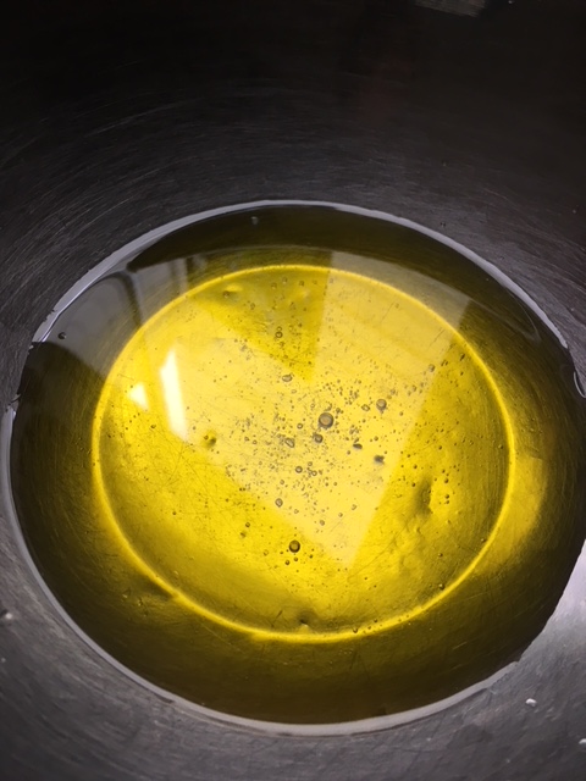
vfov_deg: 61.7
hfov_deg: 48.2
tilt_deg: -57.8
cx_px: 293
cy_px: 390
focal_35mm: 29
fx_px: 655
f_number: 2.2
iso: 25
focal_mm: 4.15
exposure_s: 1/30
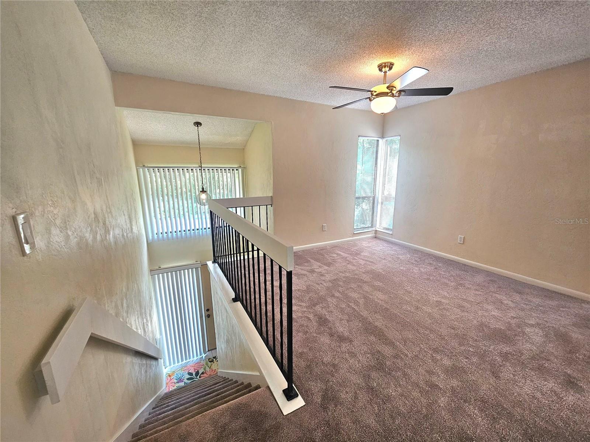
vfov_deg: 89.9
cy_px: 221
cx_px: 295
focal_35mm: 13
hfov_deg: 106.2
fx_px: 222
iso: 100
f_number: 2.2
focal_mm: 2.2
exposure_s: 1/60.2
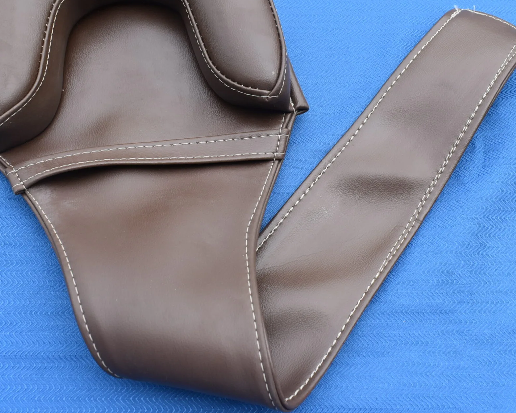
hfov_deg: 40.3
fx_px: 702
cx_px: 270
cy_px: 167
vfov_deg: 32.7
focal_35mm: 46
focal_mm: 20
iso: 200
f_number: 7.1
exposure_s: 1/320
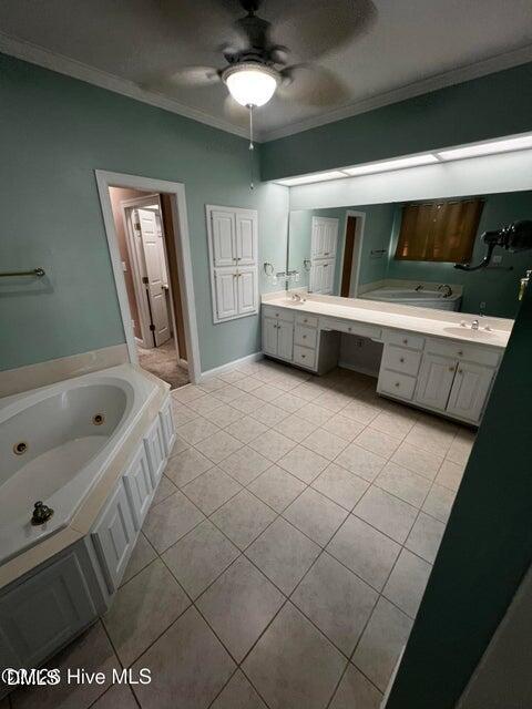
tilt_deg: -21.3
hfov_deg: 89.9
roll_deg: -1.3
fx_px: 266
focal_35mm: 13
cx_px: 266
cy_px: 354
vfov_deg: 106.2
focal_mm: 1.57
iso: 125
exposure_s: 1/60
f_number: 1.8
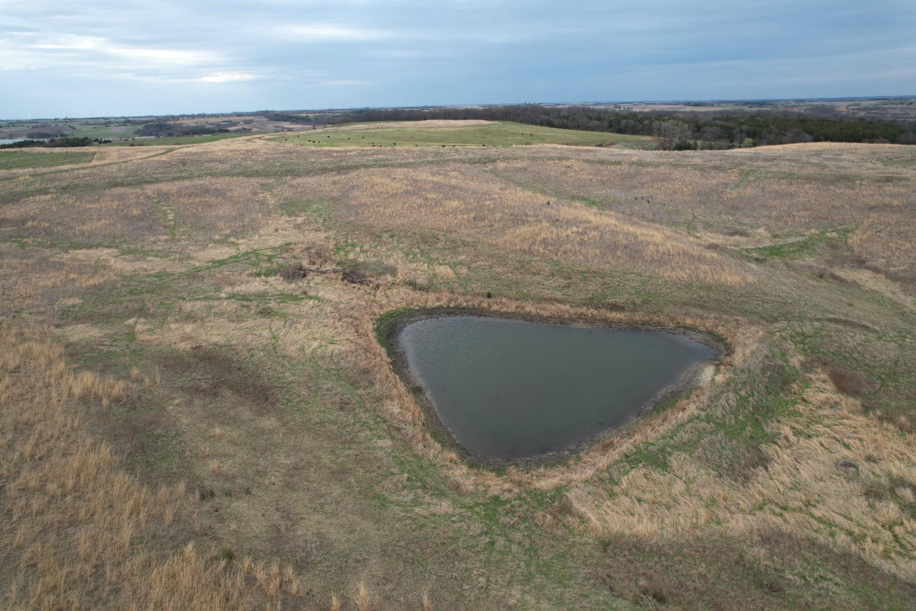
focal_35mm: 22
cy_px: 306
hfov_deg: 78.6
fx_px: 560
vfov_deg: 57.2
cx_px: 458
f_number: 2.8
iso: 100
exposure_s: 1/500
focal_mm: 8.4
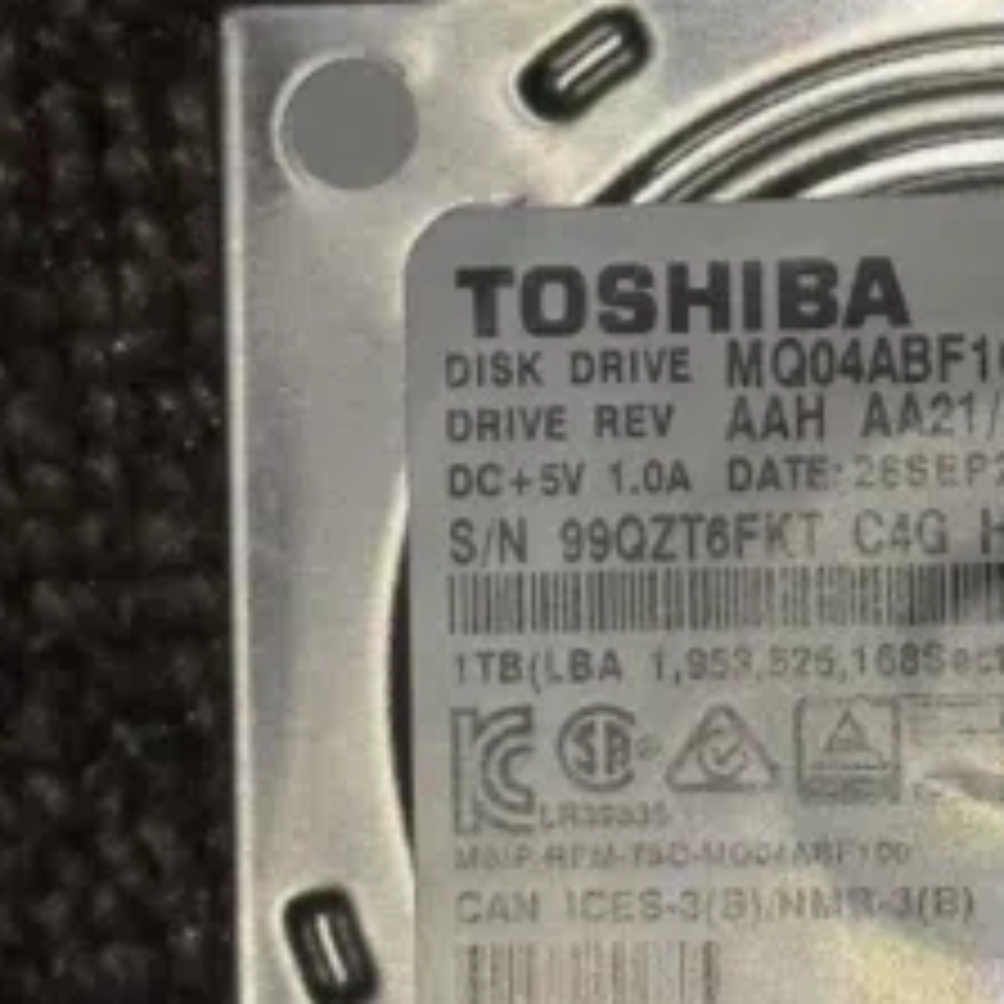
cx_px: 1103
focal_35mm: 122
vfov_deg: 14.3
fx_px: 4003
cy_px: 545
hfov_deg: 14.0
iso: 100
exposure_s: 1/60
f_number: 1.78
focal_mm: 6.76
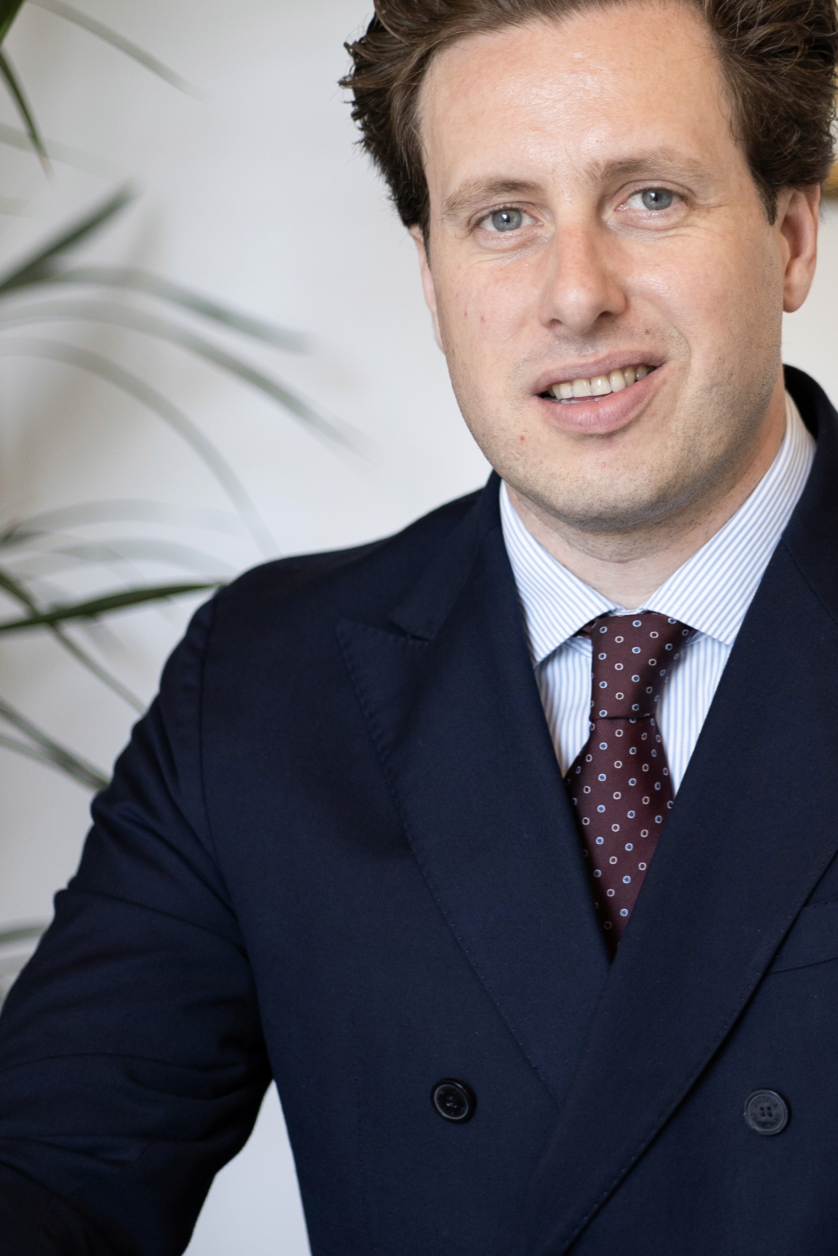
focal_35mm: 175
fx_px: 6110
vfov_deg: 11.7
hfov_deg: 7.8
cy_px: 554
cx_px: 633
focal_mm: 75
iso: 400
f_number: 1.8
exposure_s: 1/200
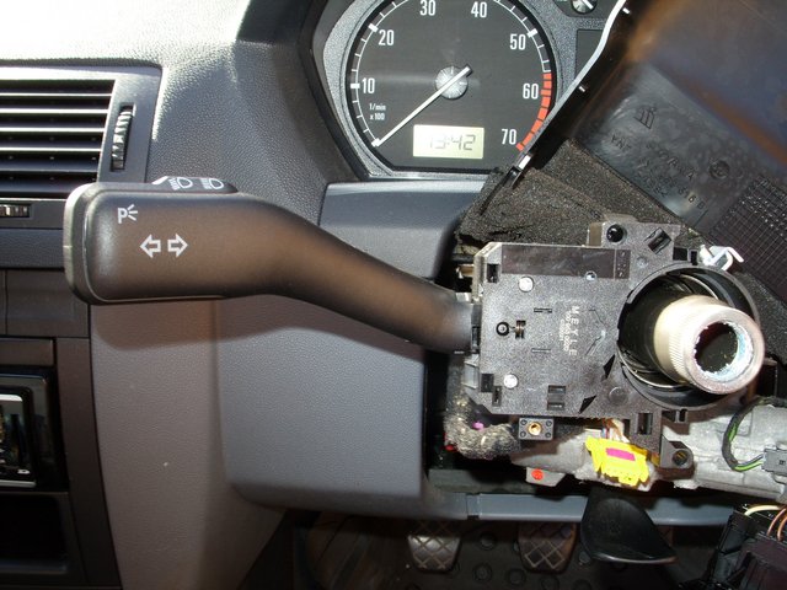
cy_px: 295
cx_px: 394
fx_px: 864
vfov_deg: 37.7
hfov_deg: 49.0
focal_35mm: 38
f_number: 7.4
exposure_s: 1/30
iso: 100
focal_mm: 7.8
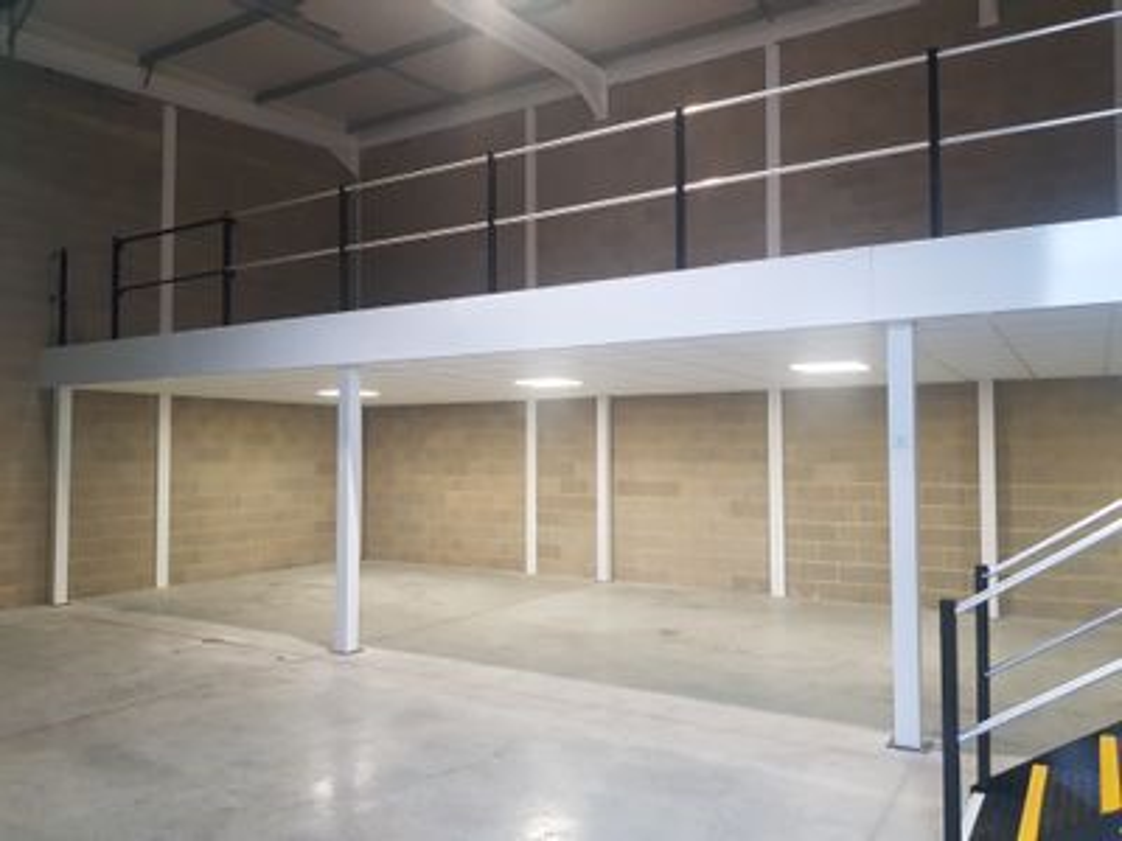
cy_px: 420
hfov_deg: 67.3
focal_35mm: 26
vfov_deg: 53.1
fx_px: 843
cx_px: 561
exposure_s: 1/33
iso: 160
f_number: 1.7
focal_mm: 4.2
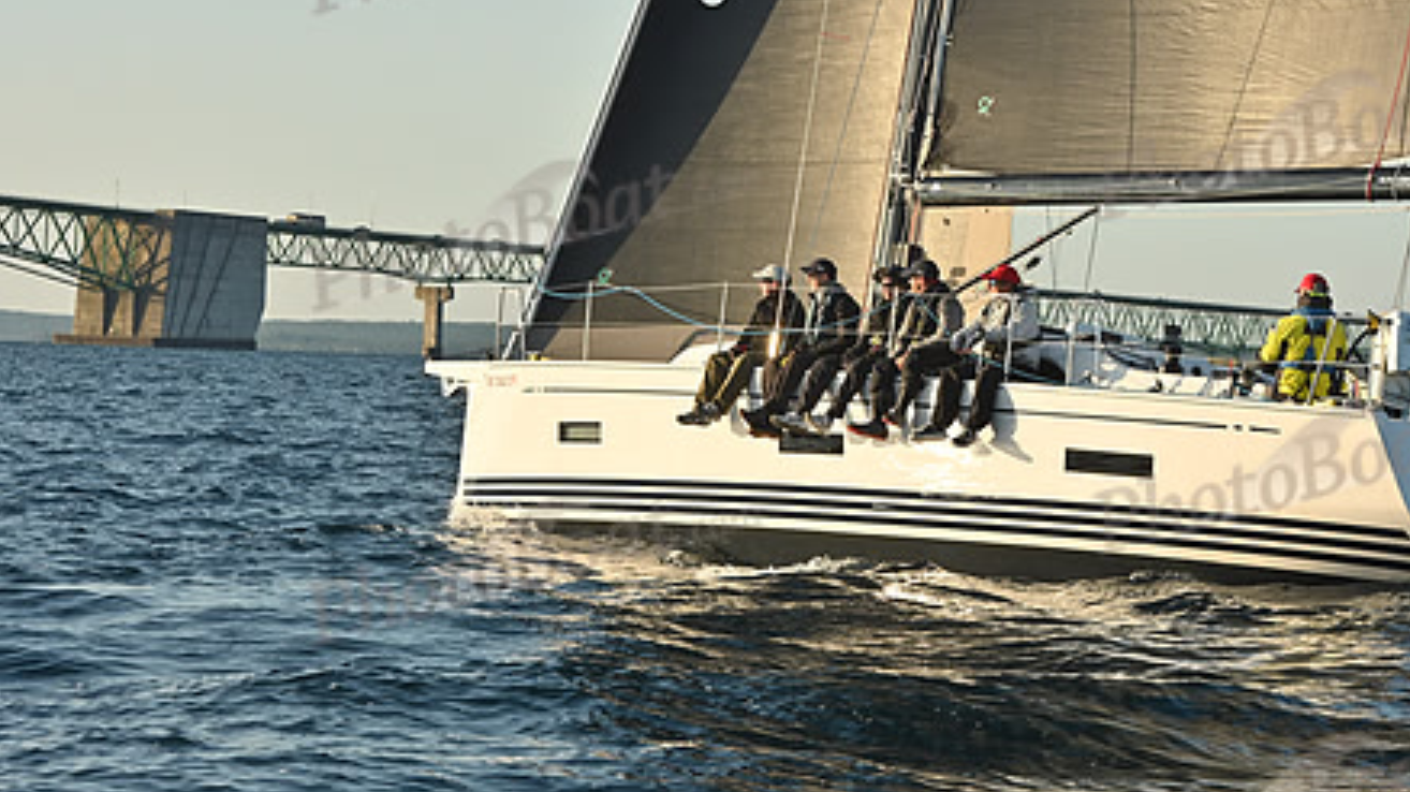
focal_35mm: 136
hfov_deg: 15.8
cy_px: 349
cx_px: 930
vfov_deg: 8.9
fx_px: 5083
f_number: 13
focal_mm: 98
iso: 800
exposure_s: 1/1000
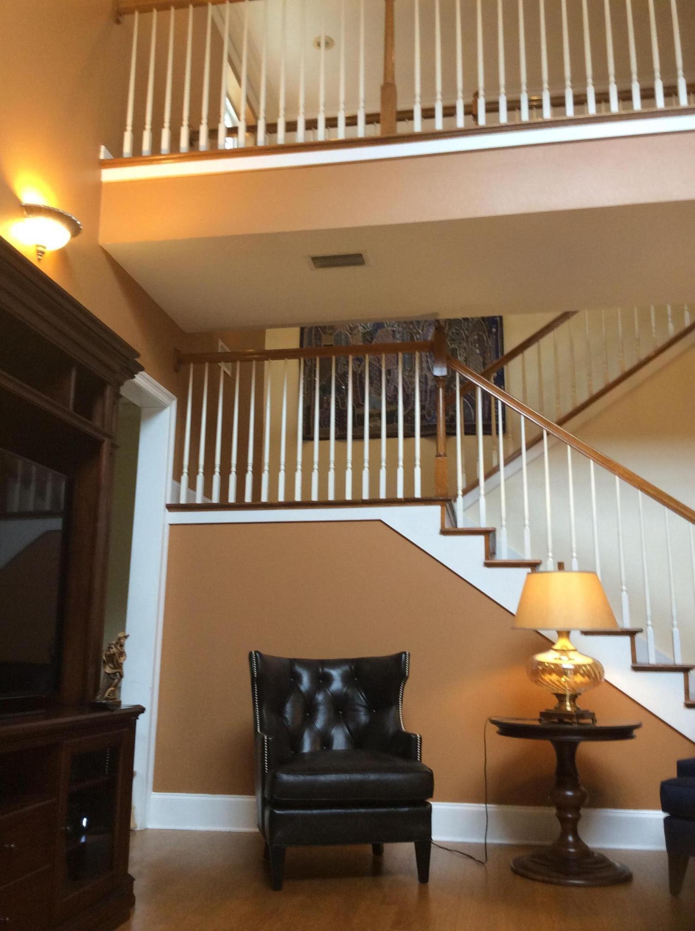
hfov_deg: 44.0
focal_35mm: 32
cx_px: 348
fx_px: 859
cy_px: 466
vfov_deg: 56.9
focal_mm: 3.3
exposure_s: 1/24
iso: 80
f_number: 2.4
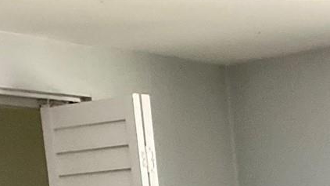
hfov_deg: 16.0
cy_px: 466
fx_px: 1120
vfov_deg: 8.5
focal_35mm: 128
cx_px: 411
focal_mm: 3.3
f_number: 2.4
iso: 160
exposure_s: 1/60
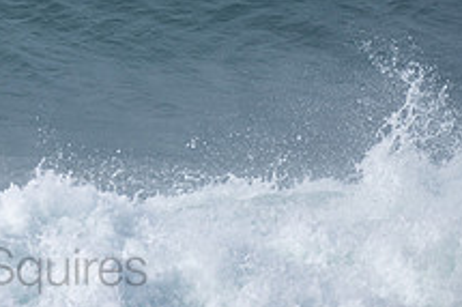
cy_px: -89
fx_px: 18632
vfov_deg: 0.9
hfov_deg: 1.4
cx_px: -19
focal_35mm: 1453
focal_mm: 500
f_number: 5.6
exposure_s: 1/1000
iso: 100
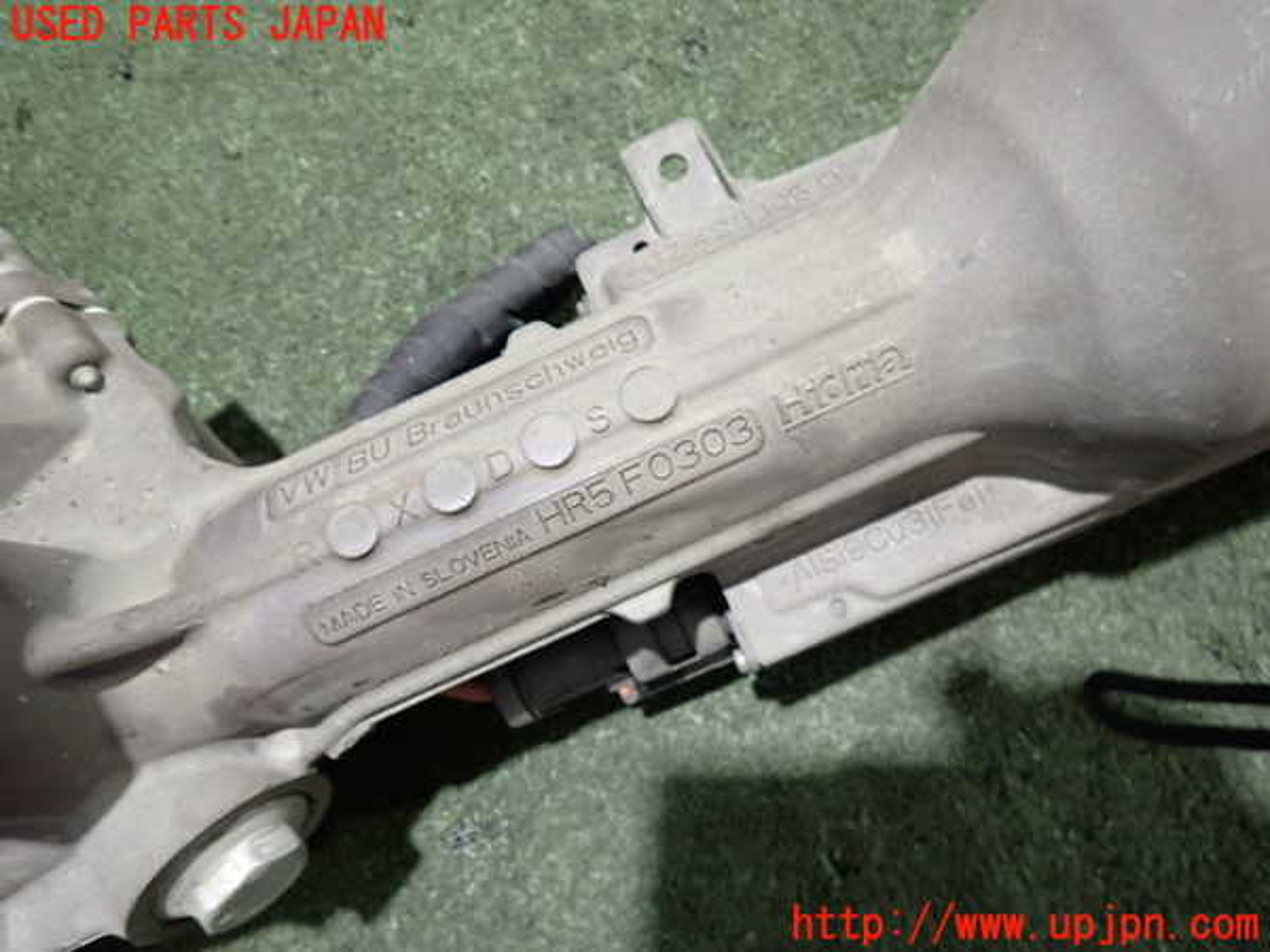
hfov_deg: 69.4
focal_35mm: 25
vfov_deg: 54.9
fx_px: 917
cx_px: 635
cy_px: 476
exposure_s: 1/25
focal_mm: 4.5
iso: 800
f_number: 2
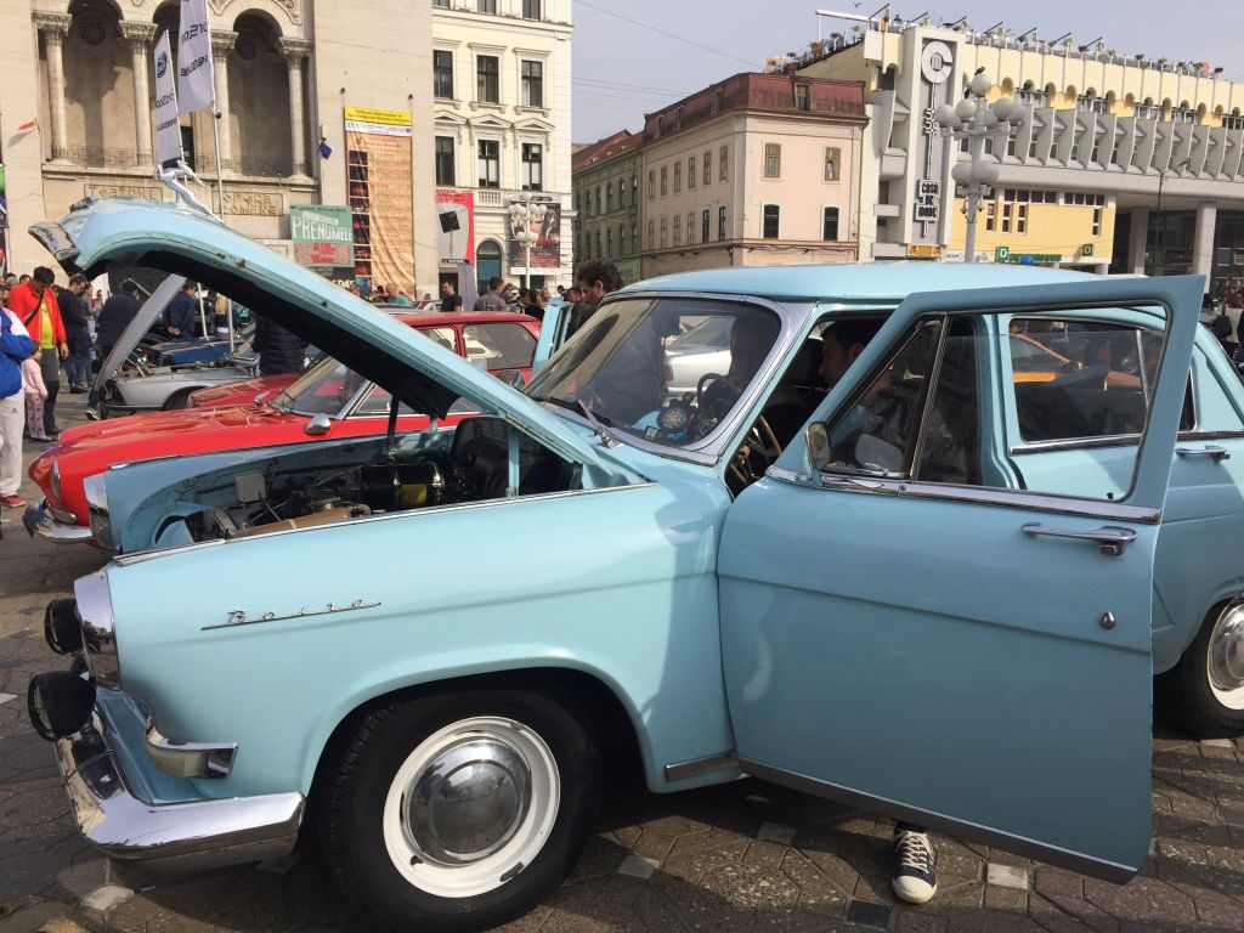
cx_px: 622
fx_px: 1042
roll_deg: -1.0
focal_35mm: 29
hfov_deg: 61.7
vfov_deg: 48.2
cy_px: 466
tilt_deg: -9.8
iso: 32
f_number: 2.2
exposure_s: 1/2326
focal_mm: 4.15
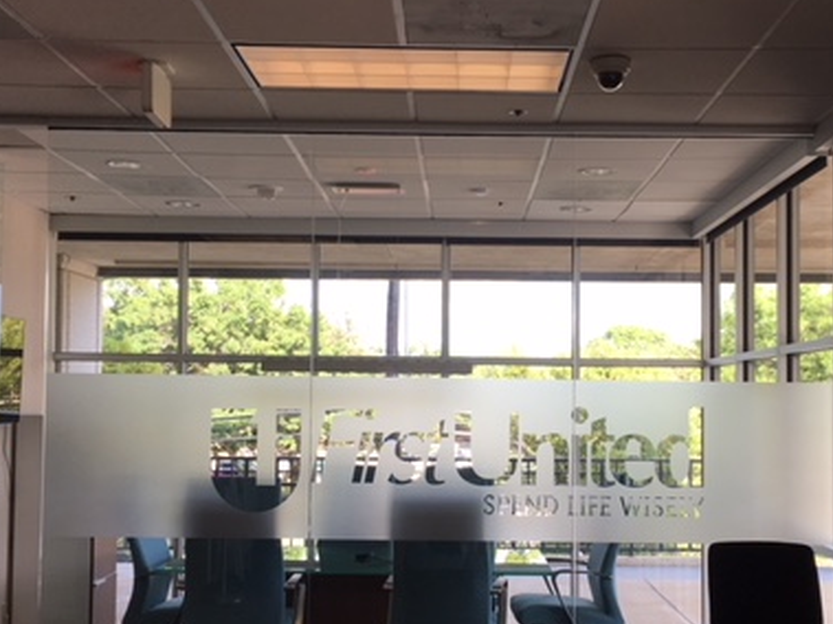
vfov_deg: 29.6
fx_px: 1179
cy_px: 356
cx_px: 477
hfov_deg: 38.8
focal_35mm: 49
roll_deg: -0.7
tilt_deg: +2.9
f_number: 2.2
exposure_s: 1/120
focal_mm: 4.15
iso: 25
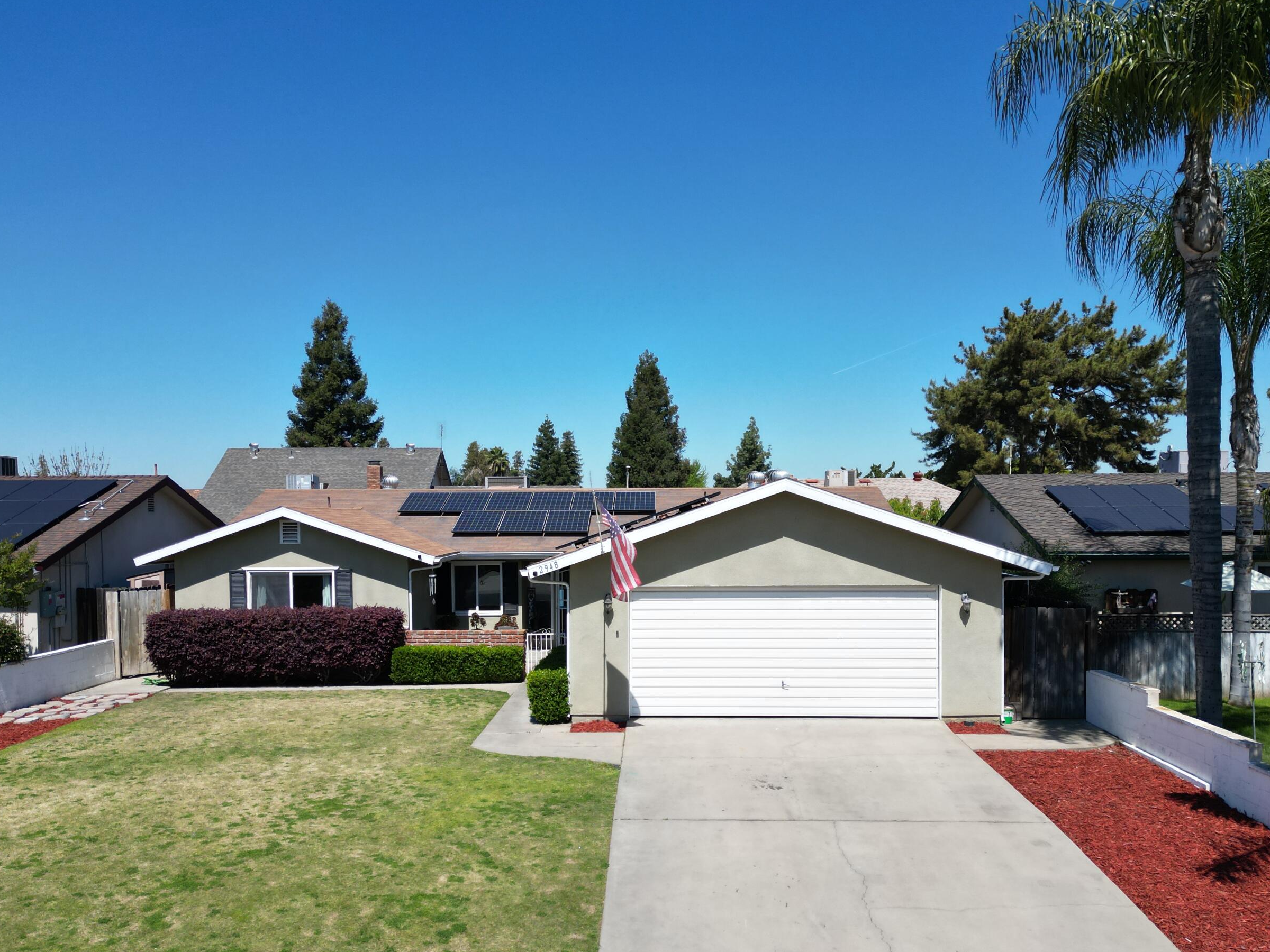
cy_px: 564
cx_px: 644
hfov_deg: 60.0
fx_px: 1101
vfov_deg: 46.6
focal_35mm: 30
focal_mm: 6.72
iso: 120
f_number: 1.7
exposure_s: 1/3200
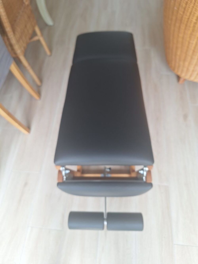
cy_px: 132
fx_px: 175
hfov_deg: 58.9
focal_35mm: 23
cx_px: 99
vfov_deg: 73.9
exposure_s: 1/100
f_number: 1.8
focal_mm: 5.54
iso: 50
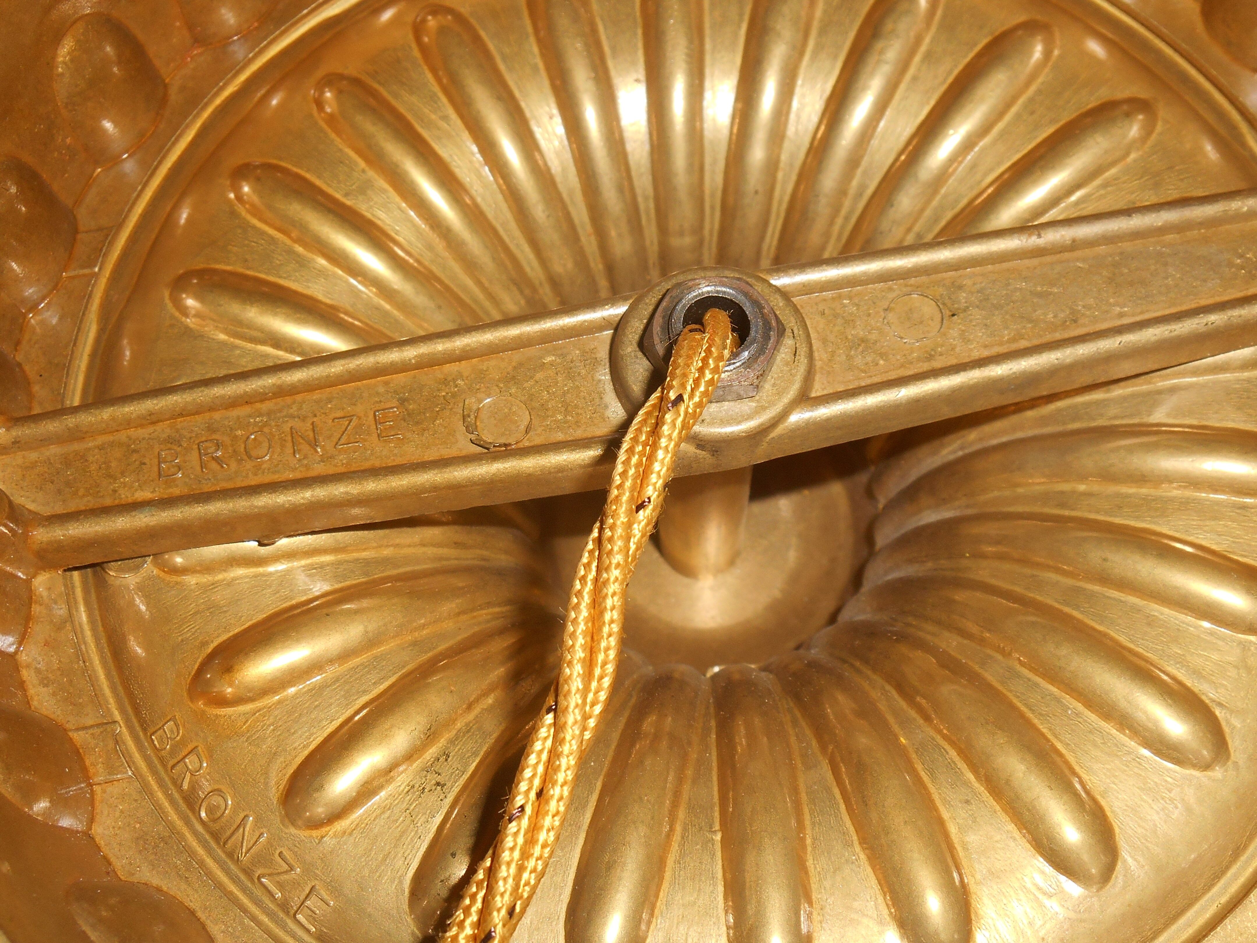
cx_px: 628
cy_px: 472
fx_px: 1126
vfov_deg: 45.4
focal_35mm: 31
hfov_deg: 58.3
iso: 80
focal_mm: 5.5
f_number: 11.4
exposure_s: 1/25
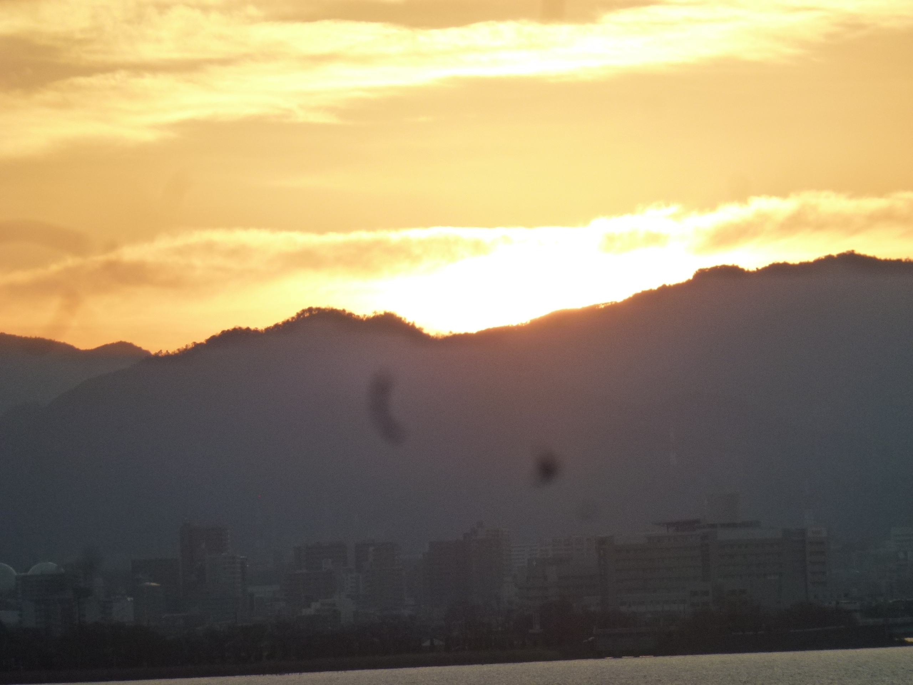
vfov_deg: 3.9
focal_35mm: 384
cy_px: 342
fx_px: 10128
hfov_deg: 5.2
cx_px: 456
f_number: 5.9
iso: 160
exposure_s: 1/320
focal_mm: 68.8
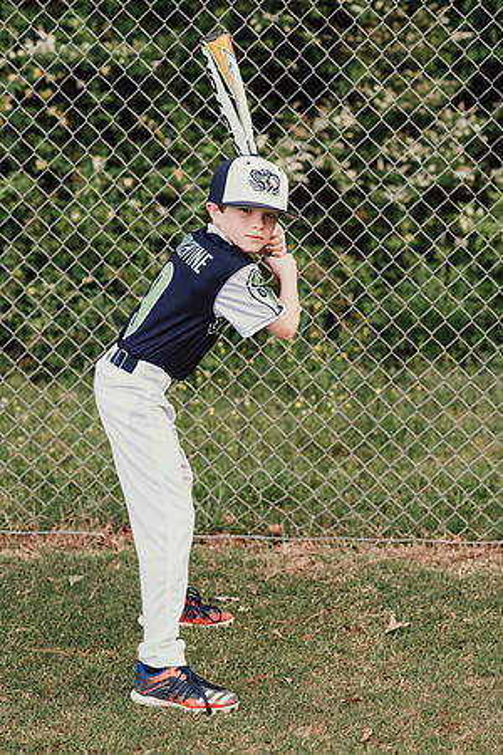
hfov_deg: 16.1
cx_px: 252
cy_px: 378
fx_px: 1781
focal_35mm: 85
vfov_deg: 23.9
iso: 250
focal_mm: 85
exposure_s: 1/250
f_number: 4
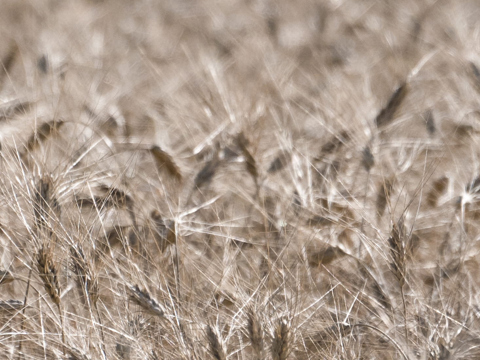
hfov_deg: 2.3
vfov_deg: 1.7
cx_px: 223
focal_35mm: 877
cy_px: 245
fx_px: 12167
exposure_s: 1/640
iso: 200
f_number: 5.6
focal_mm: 140
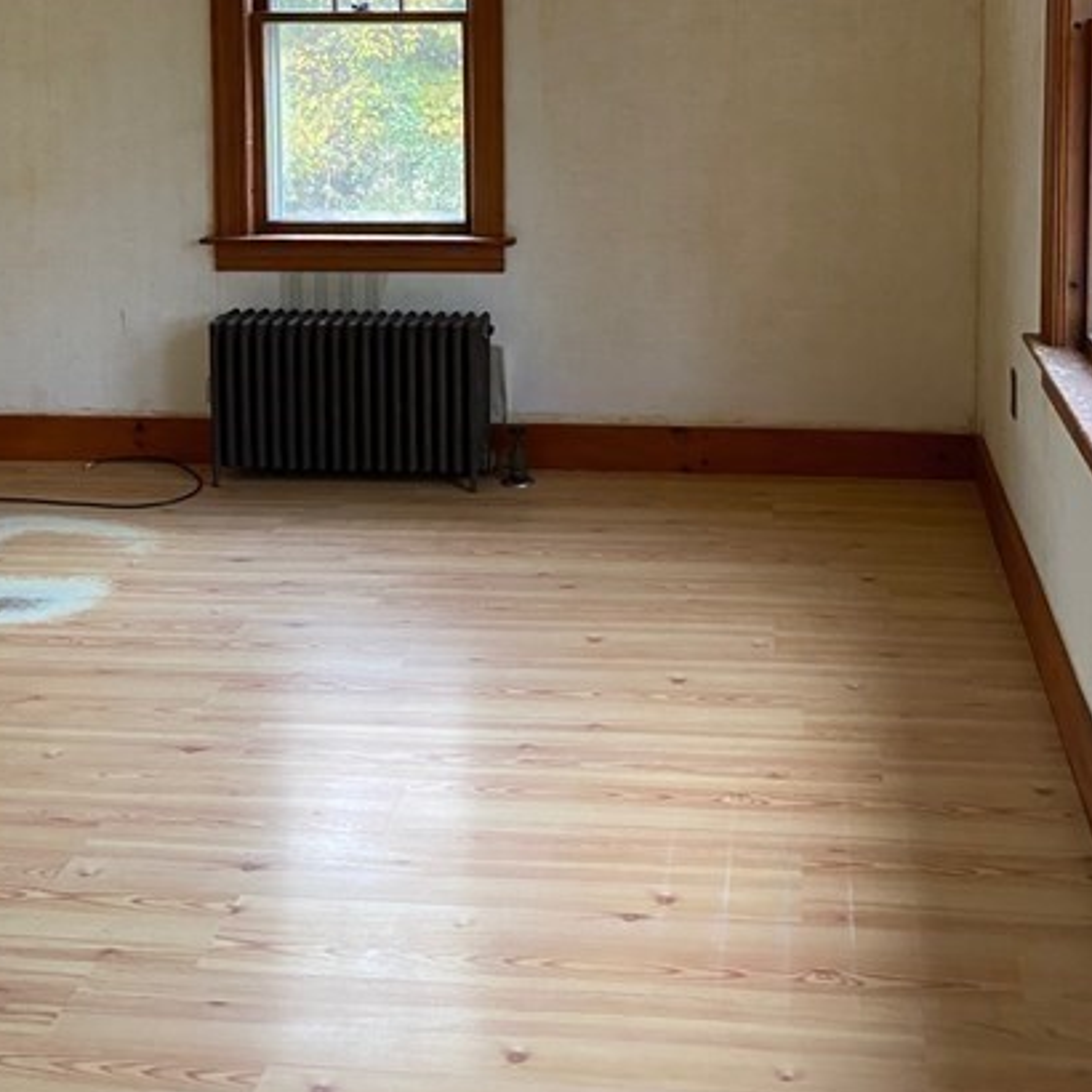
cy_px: 125
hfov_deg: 39.0
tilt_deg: -3.2
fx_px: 1535
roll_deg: +0.7
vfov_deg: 36.9
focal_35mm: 43
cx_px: 645
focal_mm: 4.25
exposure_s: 1/60
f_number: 1.8
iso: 320
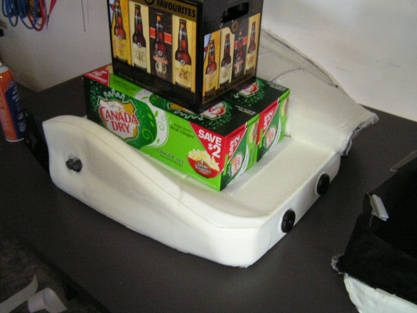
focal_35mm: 38
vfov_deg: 37.7
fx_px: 458
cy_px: 156
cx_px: 208
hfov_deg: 49.0
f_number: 2.8
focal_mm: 6.3
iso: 200
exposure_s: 1/40
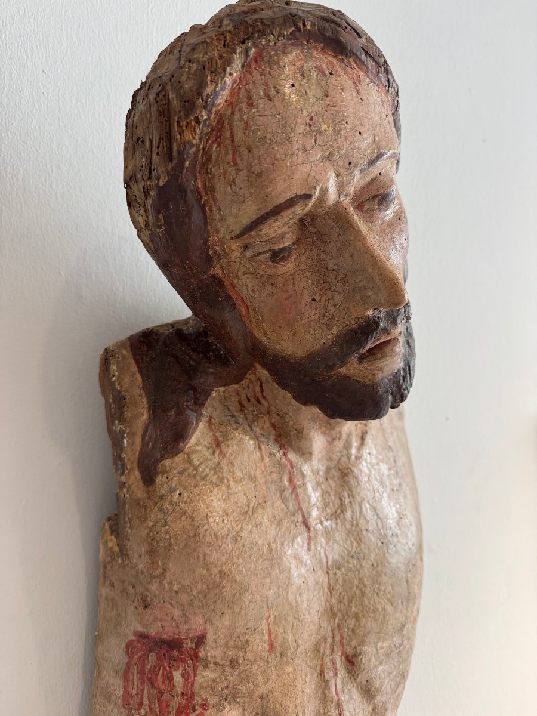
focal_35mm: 24
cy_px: 358
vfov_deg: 71.6
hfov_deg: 56.8
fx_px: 496
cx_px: 268
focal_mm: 6.76
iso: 125
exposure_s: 1/121
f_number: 1.78
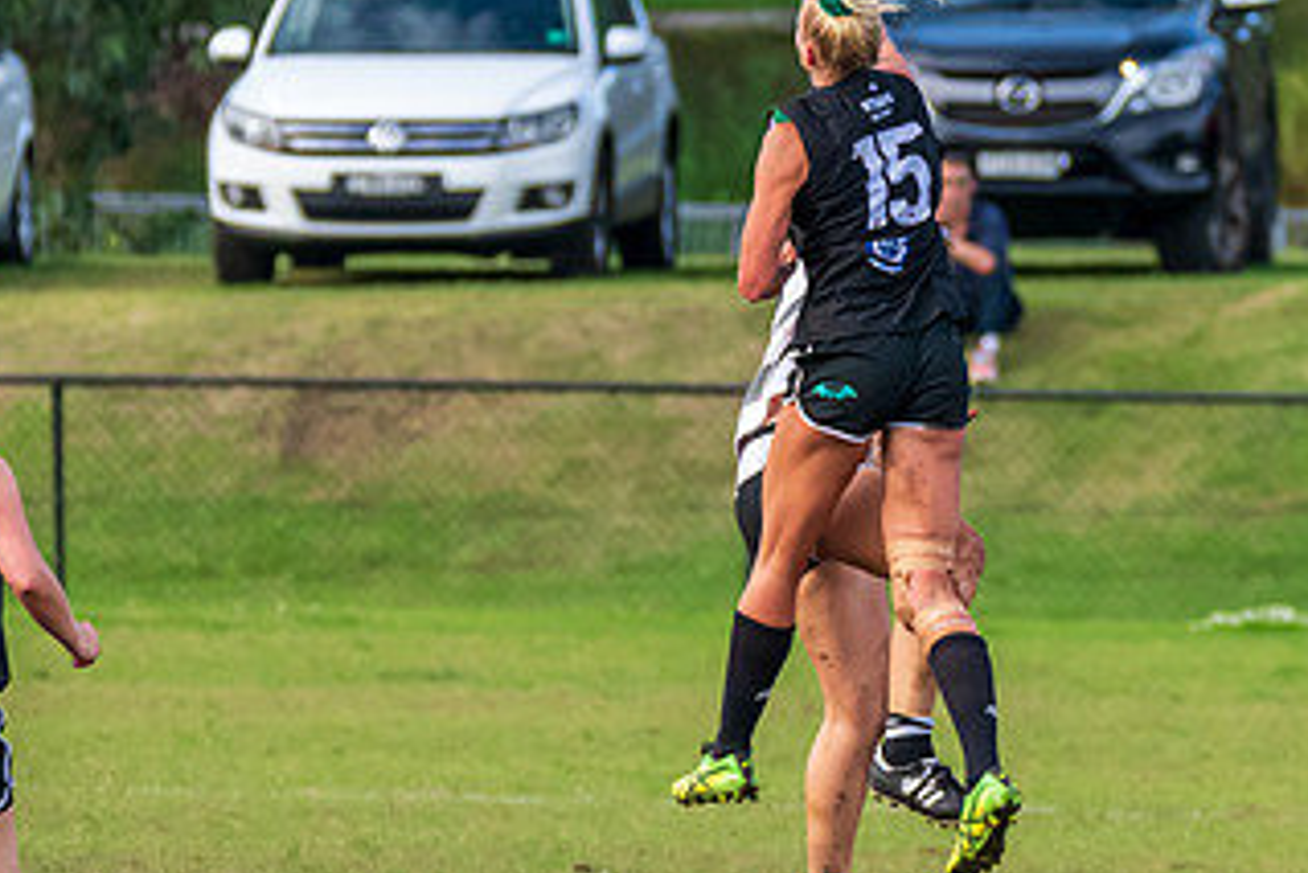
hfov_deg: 2.3
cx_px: 978
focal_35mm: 907
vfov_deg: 1.5
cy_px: 227
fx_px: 32968
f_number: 5.6
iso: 1600
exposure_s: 1/1250
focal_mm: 280
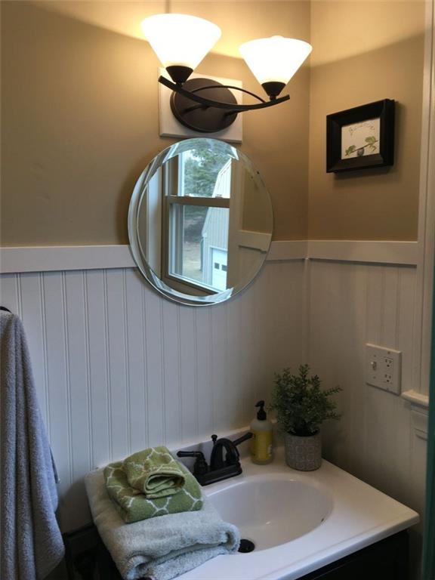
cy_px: 290
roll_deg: +0.1
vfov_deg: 61.7
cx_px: 218
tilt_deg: -6.4
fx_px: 486
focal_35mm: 29
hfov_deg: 48.2
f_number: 2.2
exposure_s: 1/60
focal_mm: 4.15
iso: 32
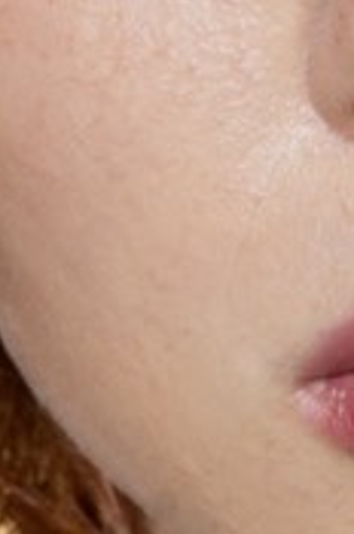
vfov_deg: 3.0
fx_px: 10173
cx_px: 583
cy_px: 265
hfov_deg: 2.0
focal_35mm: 687
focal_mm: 100
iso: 100
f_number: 11
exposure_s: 1/200
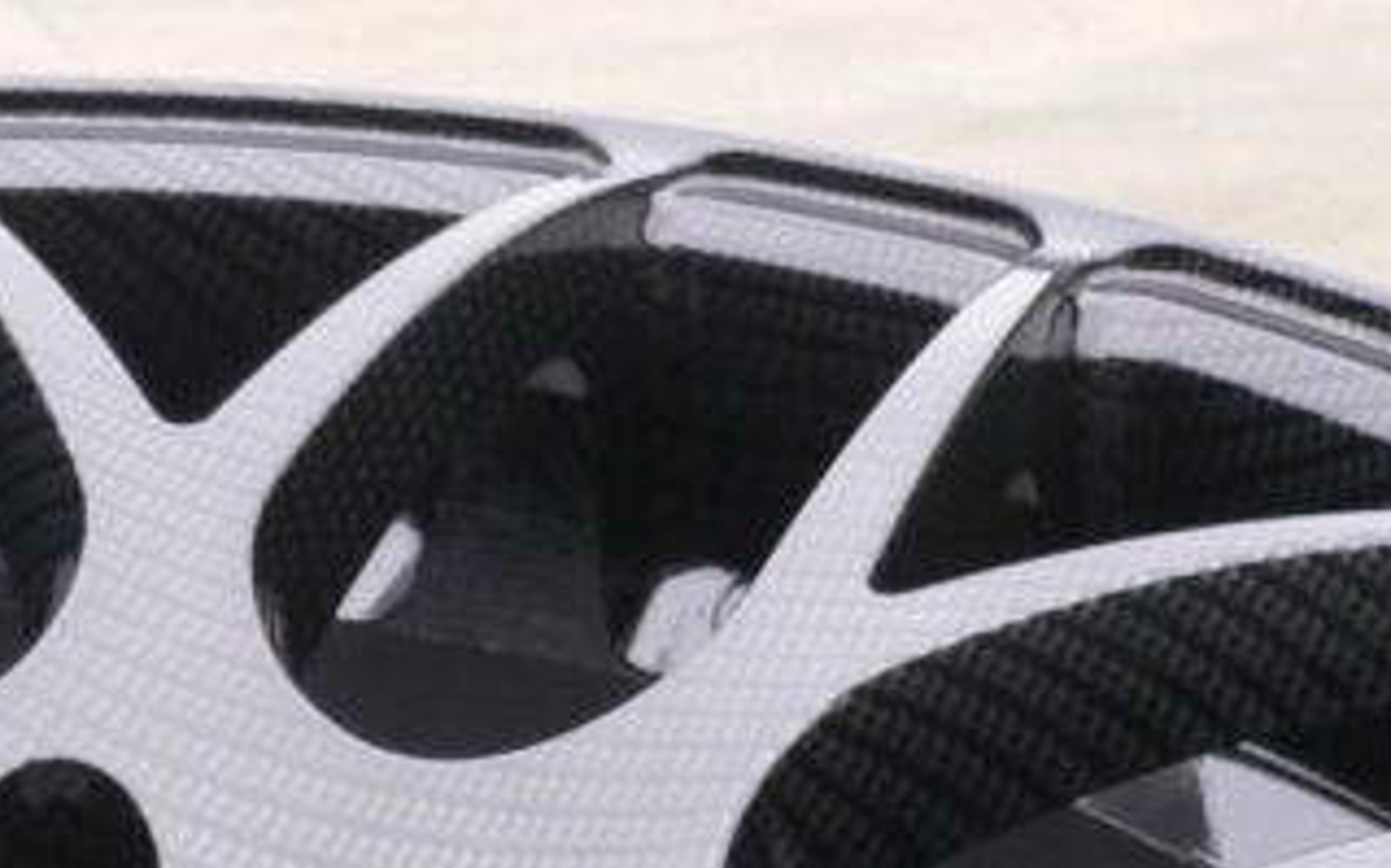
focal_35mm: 93
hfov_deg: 21.7
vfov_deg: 13.3
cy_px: 1269
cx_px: 83
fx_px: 3524
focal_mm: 5.8
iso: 100
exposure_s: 1/50
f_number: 2.8
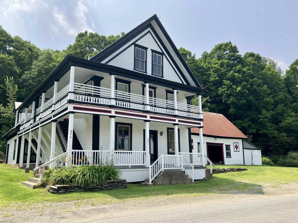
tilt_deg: +11.1
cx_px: 149
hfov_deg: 63.4
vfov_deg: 49.7
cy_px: 112
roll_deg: +0.7
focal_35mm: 28
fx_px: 241
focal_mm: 3.99
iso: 32
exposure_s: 1/1389
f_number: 1.8
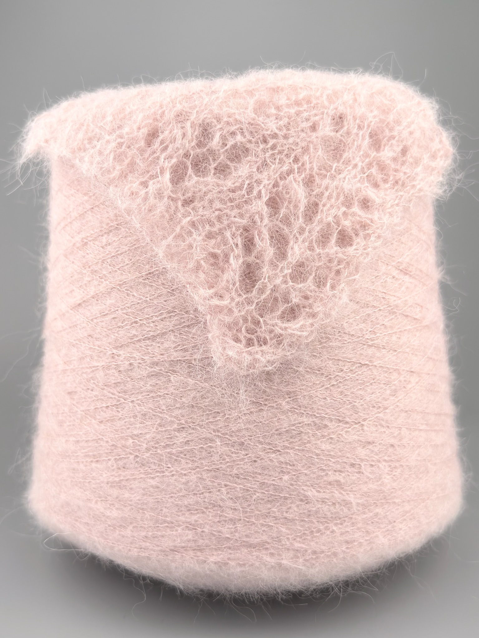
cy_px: 319
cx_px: 240
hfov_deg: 56.8
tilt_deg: -6.6
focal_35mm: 24
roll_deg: -0.7
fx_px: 443
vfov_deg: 71.6
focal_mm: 6.76
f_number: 1.78
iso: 64
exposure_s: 1/1096
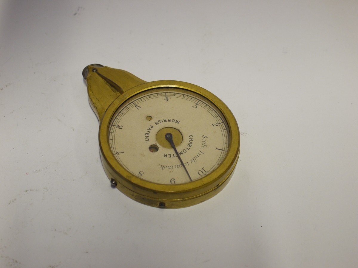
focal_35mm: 60
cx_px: 179
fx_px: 621
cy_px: 134
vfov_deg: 24.4
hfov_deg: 32.2
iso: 400
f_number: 7.1
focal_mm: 30
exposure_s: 1/25
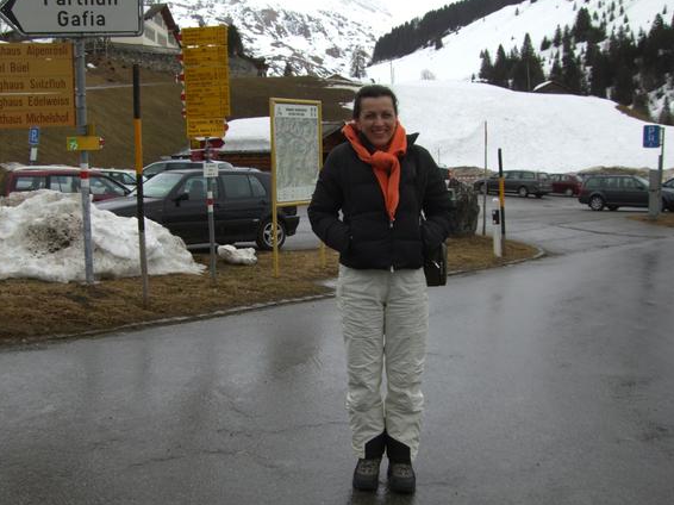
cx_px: 314
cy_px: 278
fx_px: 837
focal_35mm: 43
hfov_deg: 43.8
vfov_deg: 33.5
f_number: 4.3
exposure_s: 1/320
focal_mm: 6.2
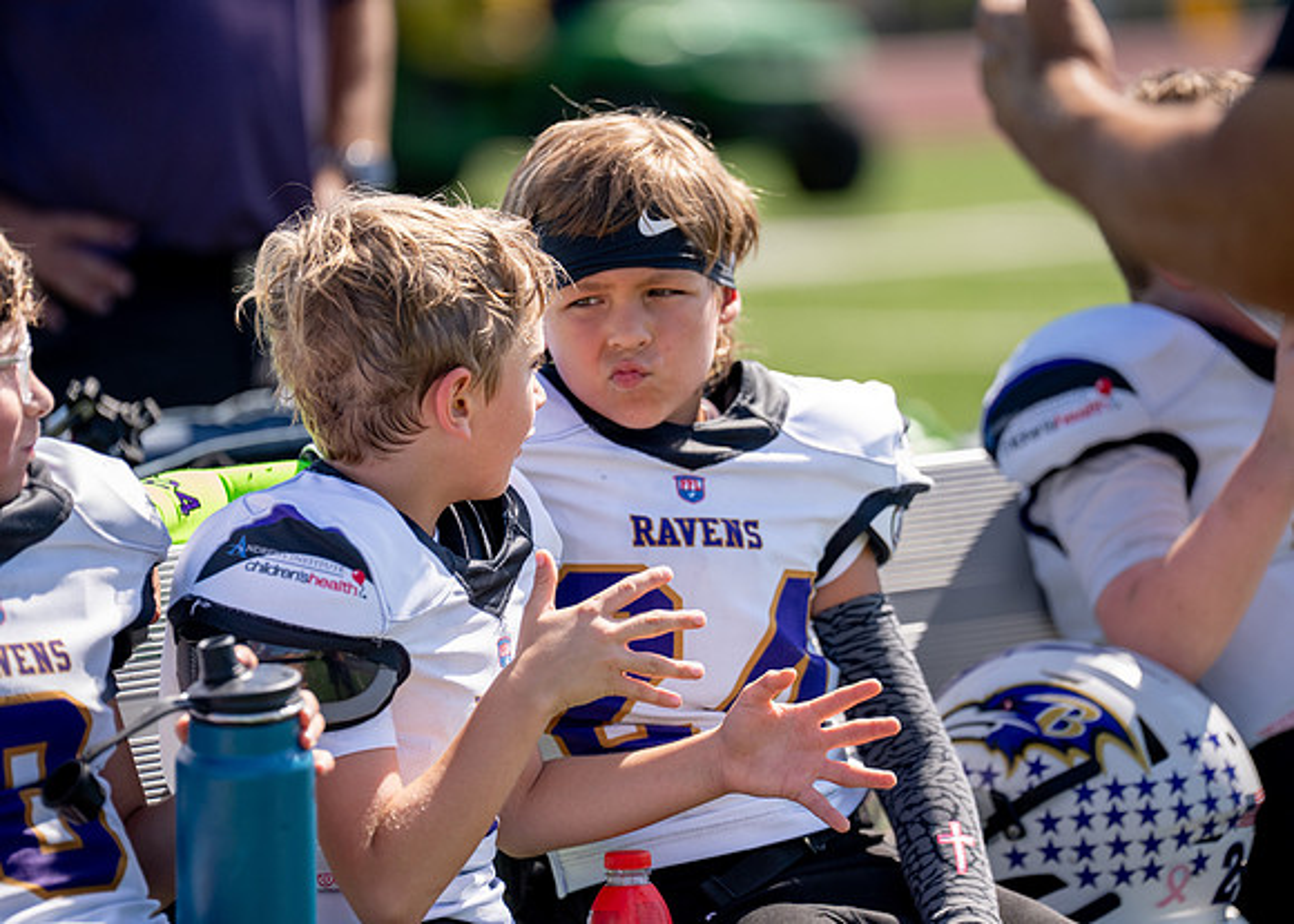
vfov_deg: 6.3
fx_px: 8431
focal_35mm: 229
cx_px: 666
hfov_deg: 8.8
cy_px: 437
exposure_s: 1/2000
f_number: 2.8
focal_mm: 200
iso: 200
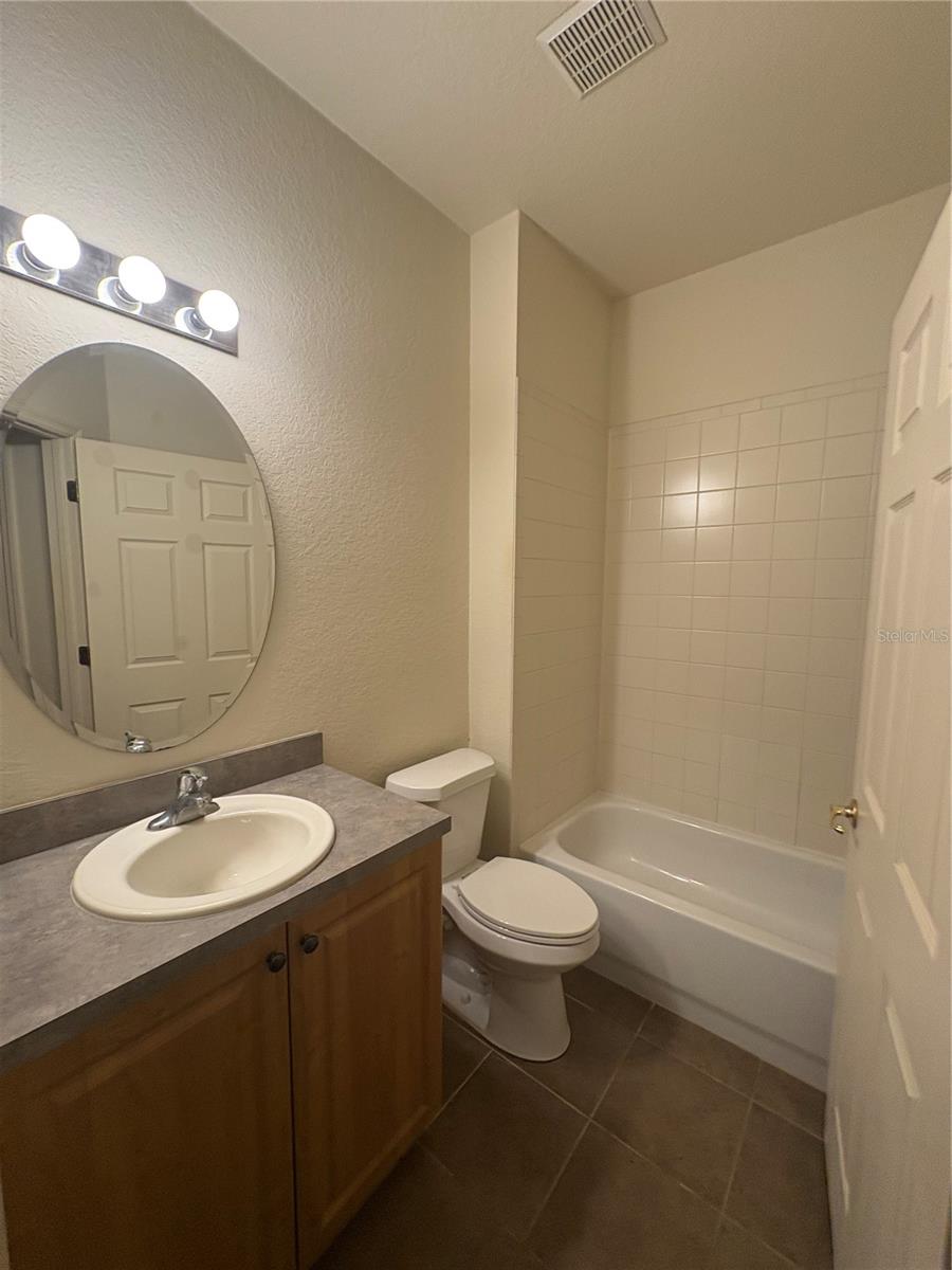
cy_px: 635
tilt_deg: -6.6
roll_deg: -1.1
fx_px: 513
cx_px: 476
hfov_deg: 85.7
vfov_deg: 102.1
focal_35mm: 14
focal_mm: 2.22
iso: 200
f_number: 2.2
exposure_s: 1/60
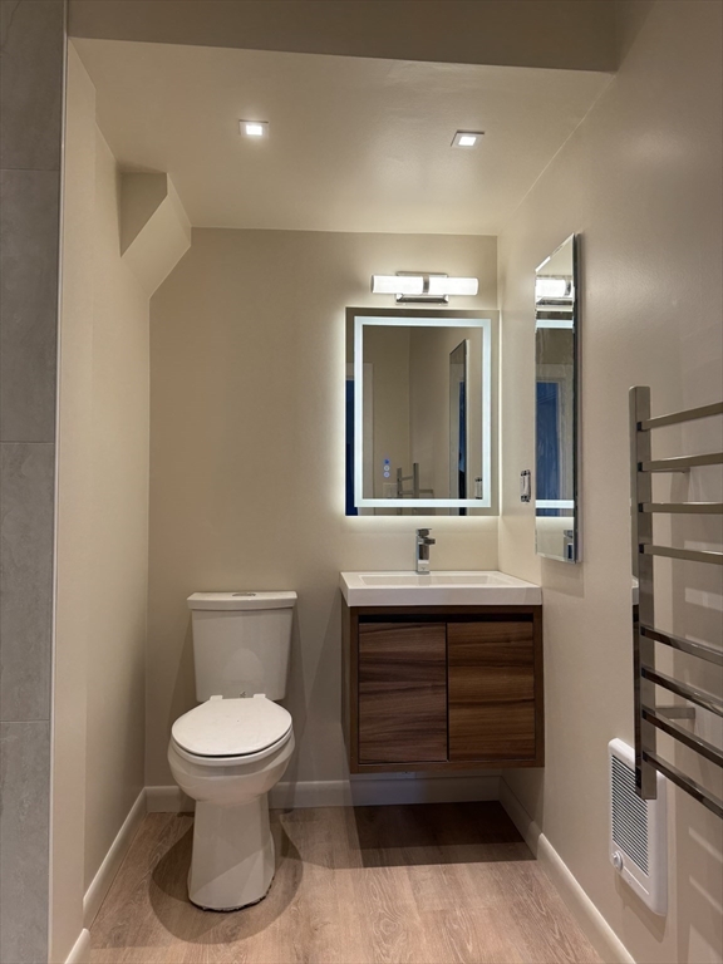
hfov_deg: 56.8
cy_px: 482
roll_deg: -0.1
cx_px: 362
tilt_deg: +2.3
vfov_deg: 71.6
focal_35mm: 24
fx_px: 668
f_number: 1.78
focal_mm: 6.86
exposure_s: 1/120
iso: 64
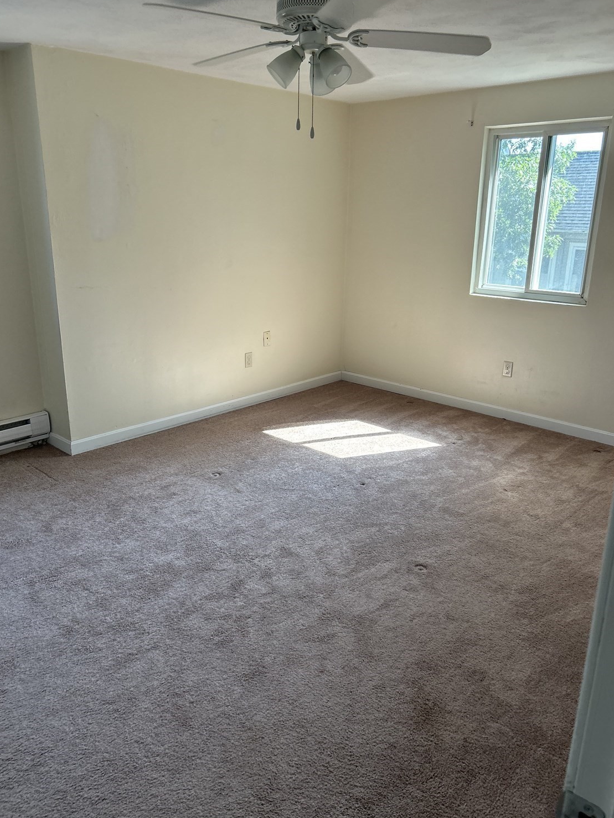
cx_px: 298
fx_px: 639
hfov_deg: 51.3
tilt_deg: -17.5
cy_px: 399
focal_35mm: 27
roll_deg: -0.4
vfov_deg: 65.3
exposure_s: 1/149
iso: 64
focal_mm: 5.7
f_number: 1.5
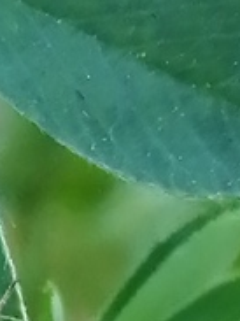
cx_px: -147
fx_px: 3369
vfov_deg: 5.4
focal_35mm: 364
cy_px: 512
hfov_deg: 4.1
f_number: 1.8
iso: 100
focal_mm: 3.46
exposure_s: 1/180
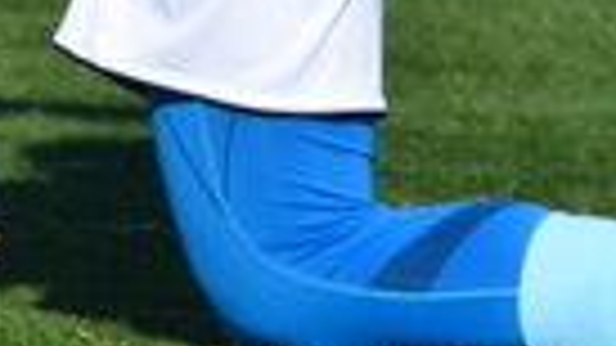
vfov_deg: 0.5
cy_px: -732
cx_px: -387
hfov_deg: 0.9
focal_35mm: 2292
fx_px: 37430
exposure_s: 1/2500
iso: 500
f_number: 6.3
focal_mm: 250
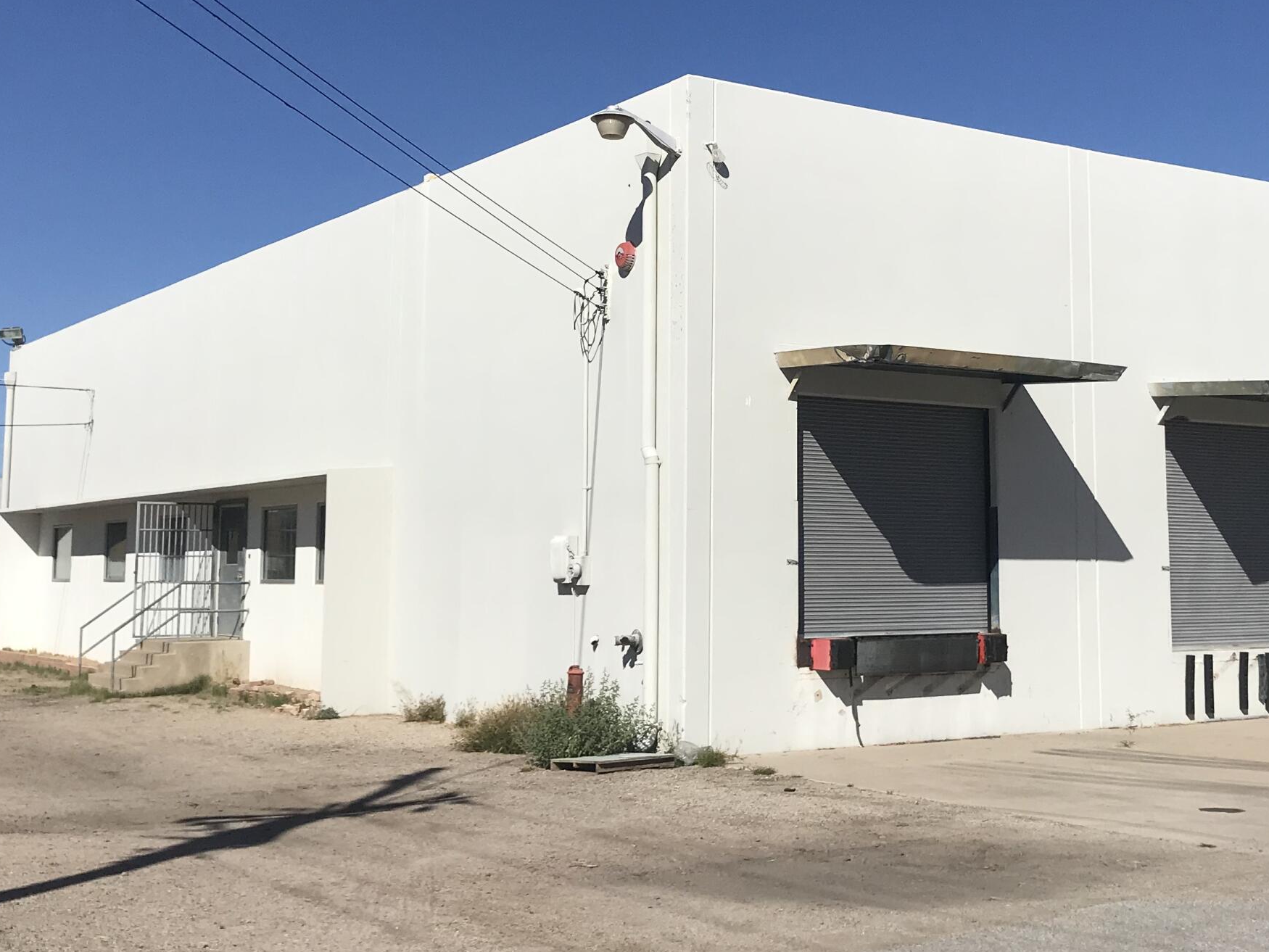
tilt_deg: +8.2
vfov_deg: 30.2
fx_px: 1760
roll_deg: -0.1
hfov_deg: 39.4
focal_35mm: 48
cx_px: 776
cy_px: 368
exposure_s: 1/7407
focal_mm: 3.99
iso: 20
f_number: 1.8
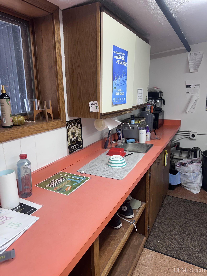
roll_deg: +1.4
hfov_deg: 56.8
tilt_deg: -11.0
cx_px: 104
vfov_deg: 71.6
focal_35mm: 24
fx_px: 191
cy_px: 138
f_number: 1.78
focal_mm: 6.86
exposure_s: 1/120
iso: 160
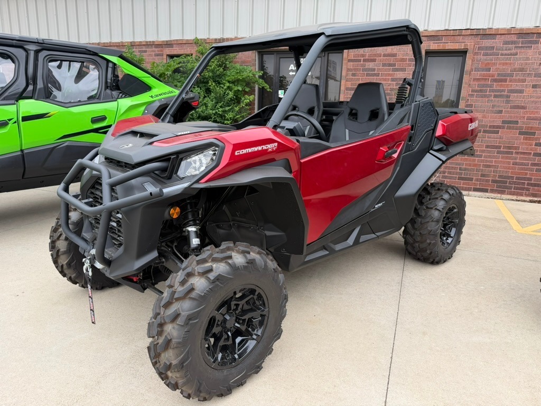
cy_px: 203
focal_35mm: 24
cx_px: 270
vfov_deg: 56.8
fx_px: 375
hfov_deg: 71.6
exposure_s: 1/287
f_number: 1.78
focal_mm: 6.76
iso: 80
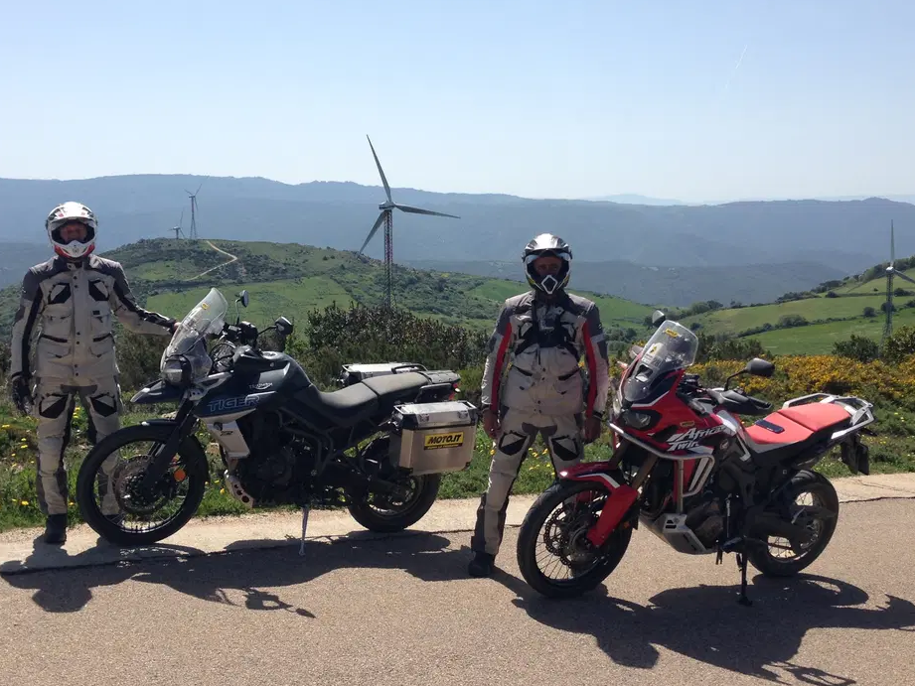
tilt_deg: -6.5
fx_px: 1137
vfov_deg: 33.6
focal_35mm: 43
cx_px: 401
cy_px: 301
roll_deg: +1.3
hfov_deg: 43.8
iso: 50
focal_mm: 4.12
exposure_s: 1/1808
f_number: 2.4
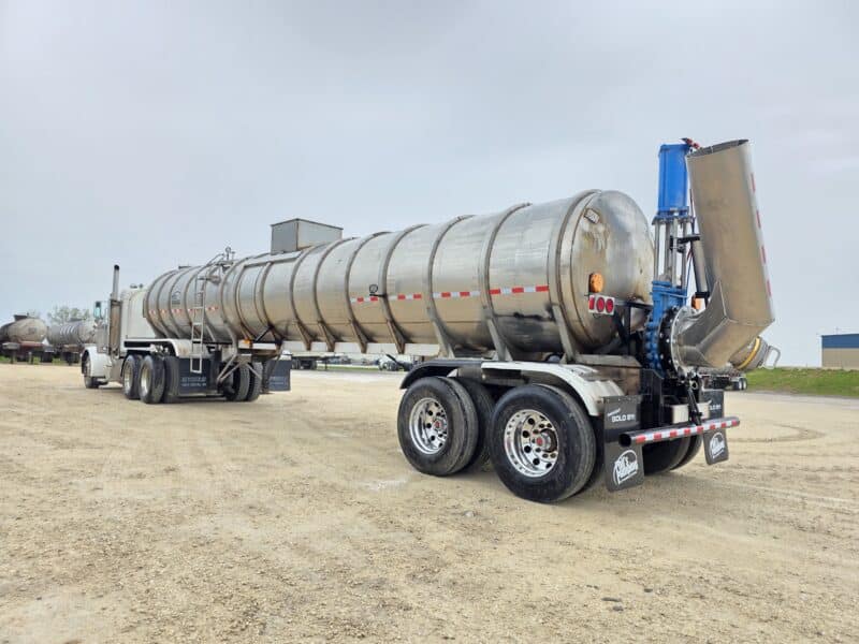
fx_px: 571
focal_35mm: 23
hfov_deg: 73.9
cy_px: 322
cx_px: 430
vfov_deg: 58.9
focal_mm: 6.3
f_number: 1.7
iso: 32
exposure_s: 1/180
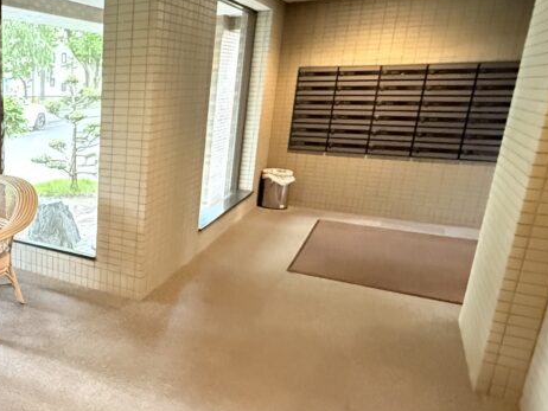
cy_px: 214
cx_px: 21
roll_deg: +0.1
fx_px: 491
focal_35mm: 31
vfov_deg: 45.5
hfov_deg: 49.5
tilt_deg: -14.5
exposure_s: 1/33
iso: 1250
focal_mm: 2.22
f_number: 2.2
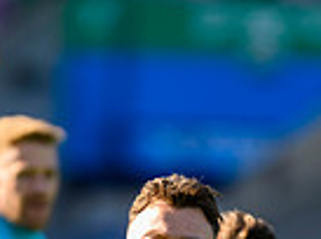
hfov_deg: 1.1
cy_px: 487
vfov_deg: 0.8
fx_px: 16398
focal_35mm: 1773
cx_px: 105
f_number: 4
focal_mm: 560
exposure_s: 1/1000
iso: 500
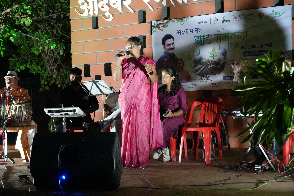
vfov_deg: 20.6
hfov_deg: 30.5
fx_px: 539
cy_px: 98
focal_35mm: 66
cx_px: 147
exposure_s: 1/30
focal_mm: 44
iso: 6400
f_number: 4.5
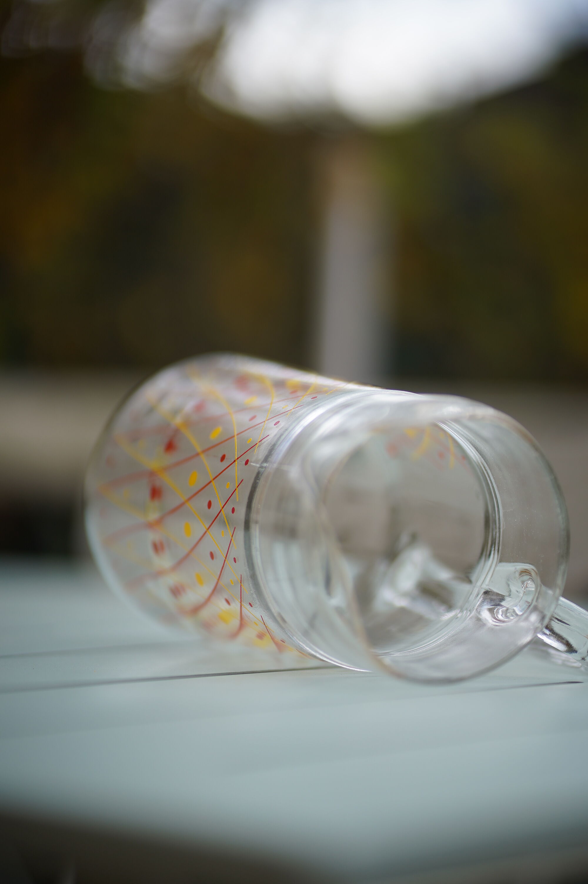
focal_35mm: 85
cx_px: 294
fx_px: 2086
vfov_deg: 23.9
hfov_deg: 16.0
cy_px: 442
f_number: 1.8
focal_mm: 85
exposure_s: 1/2500
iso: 200
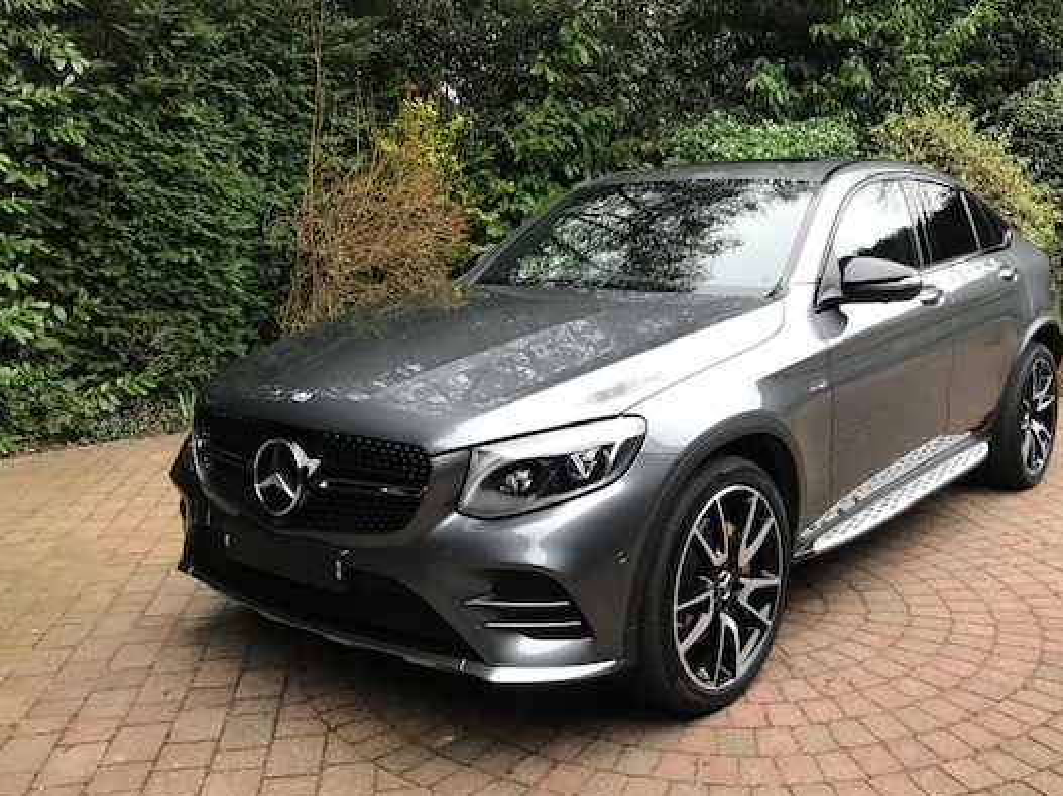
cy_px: 419
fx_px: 1044
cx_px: 613
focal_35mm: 34
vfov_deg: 41.8
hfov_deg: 53.7
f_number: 1.8
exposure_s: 1/17
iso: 40
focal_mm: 3.99
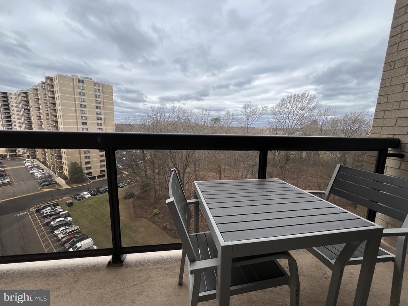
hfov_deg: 106.2
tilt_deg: -9.4
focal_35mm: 13
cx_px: 204
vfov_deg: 89.9
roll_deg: -1.3
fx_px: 153
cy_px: 153
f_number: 1.8
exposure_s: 1/815
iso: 32
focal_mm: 1.57
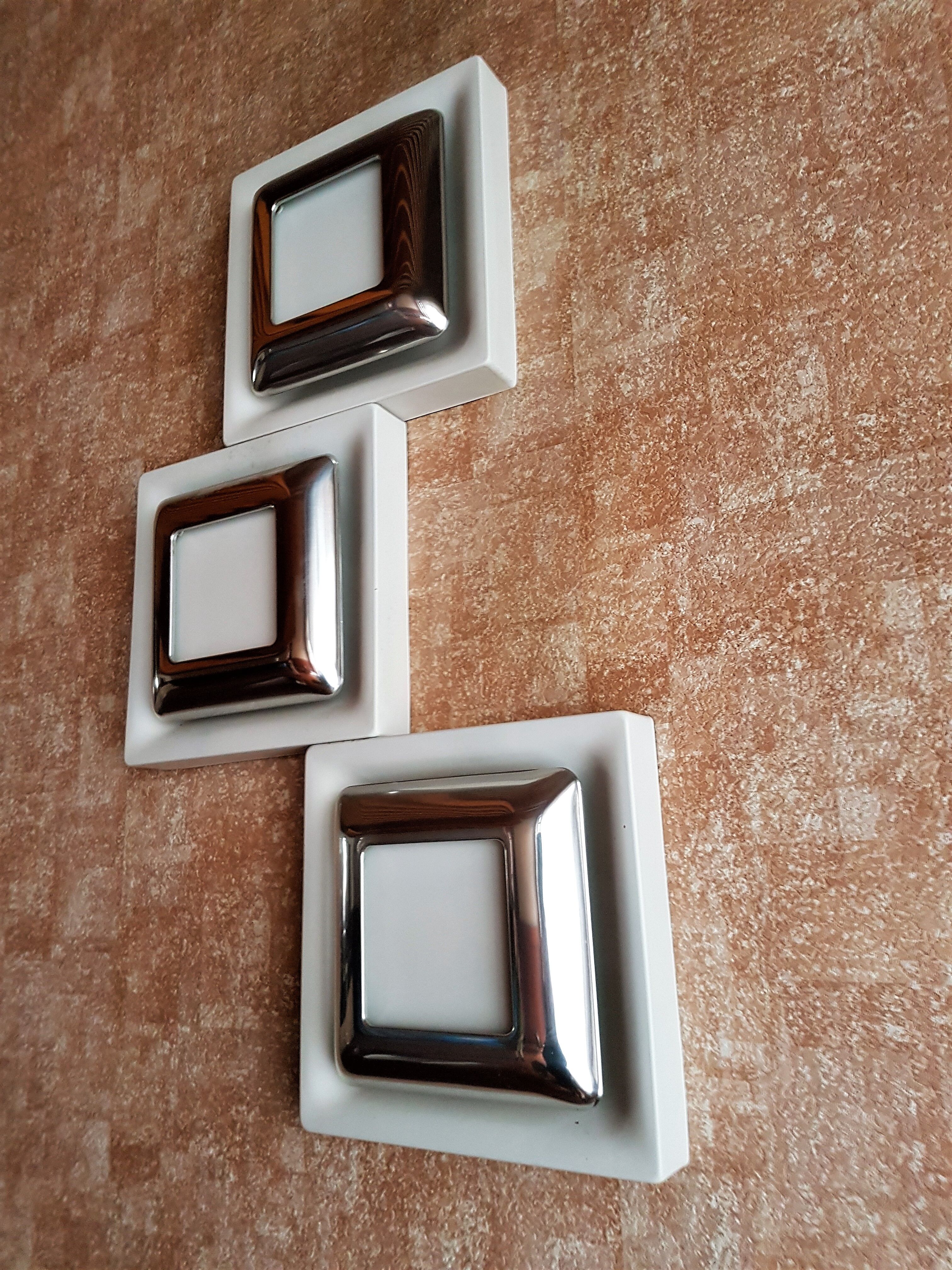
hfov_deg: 53.1
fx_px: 953
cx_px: 476
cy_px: 635
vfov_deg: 67.3
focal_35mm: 26
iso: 200
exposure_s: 1/25
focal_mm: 4.2
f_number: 1.7
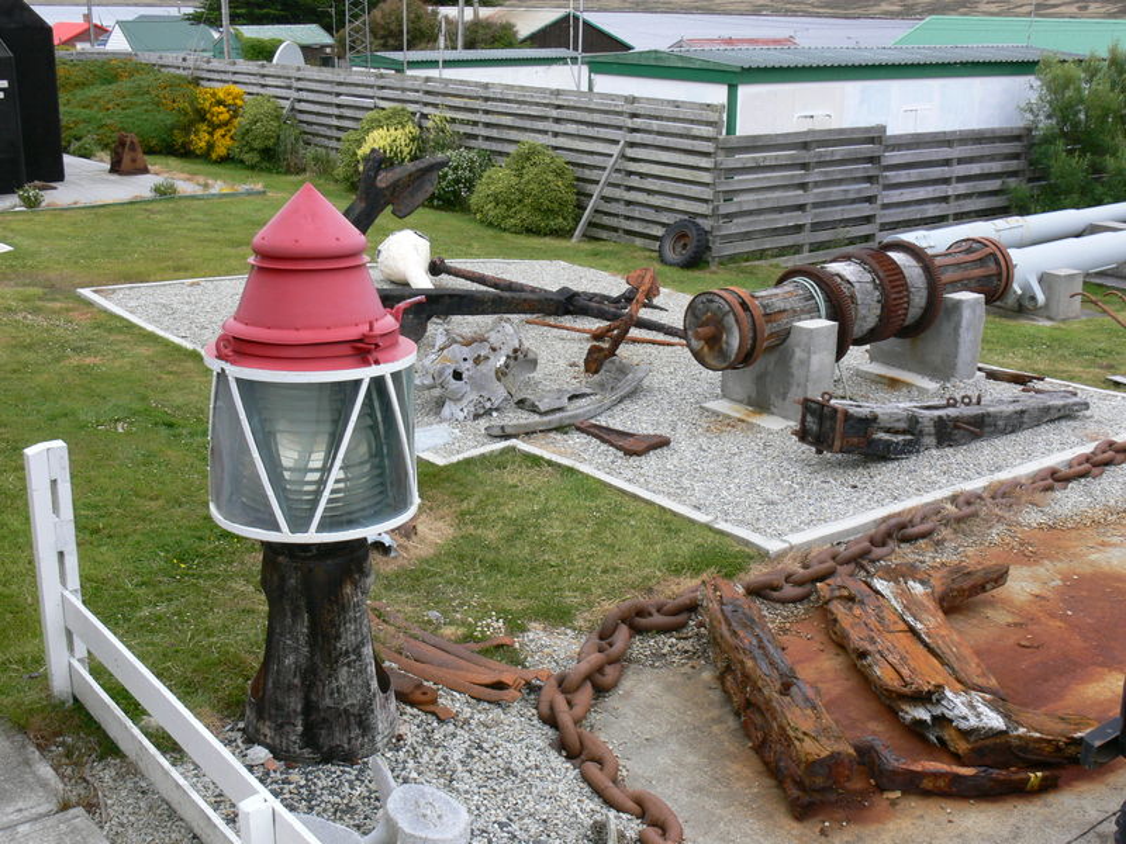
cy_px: 422
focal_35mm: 40
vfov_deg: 36.0
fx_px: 1301
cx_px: 563
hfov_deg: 46.8
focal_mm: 8.4
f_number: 8
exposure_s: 1/100
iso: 100
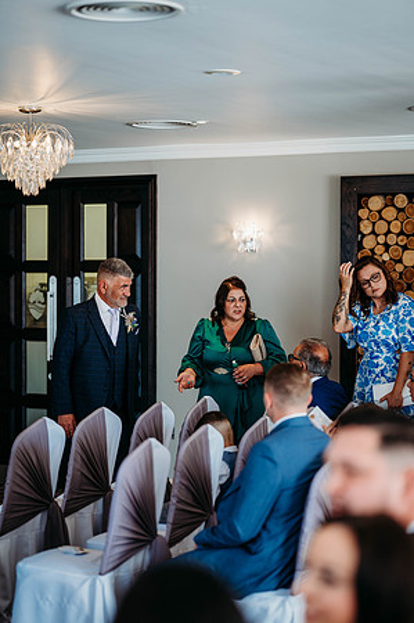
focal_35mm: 85
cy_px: 312
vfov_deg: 23.9
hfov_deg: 16.0
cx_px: 207
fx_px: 1470
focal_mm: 85
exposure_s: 1/200
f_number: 2
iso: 160
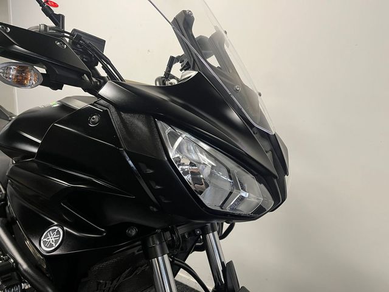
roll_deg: -0.1
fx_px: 292
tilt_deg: -8.4
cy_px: 146
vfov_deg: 53.1
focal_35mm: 26
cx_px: 194
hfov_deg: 67.3
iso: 100
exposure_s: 1/50
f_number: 1.6
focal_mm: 5.1
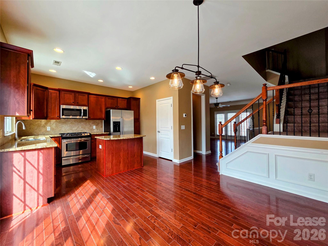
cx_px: 164
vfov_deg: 89.9
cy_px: 123
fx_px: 123
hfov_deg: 106.2
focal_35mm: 13
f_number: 2.2
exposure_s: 1/120
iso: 80
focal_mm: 2.2
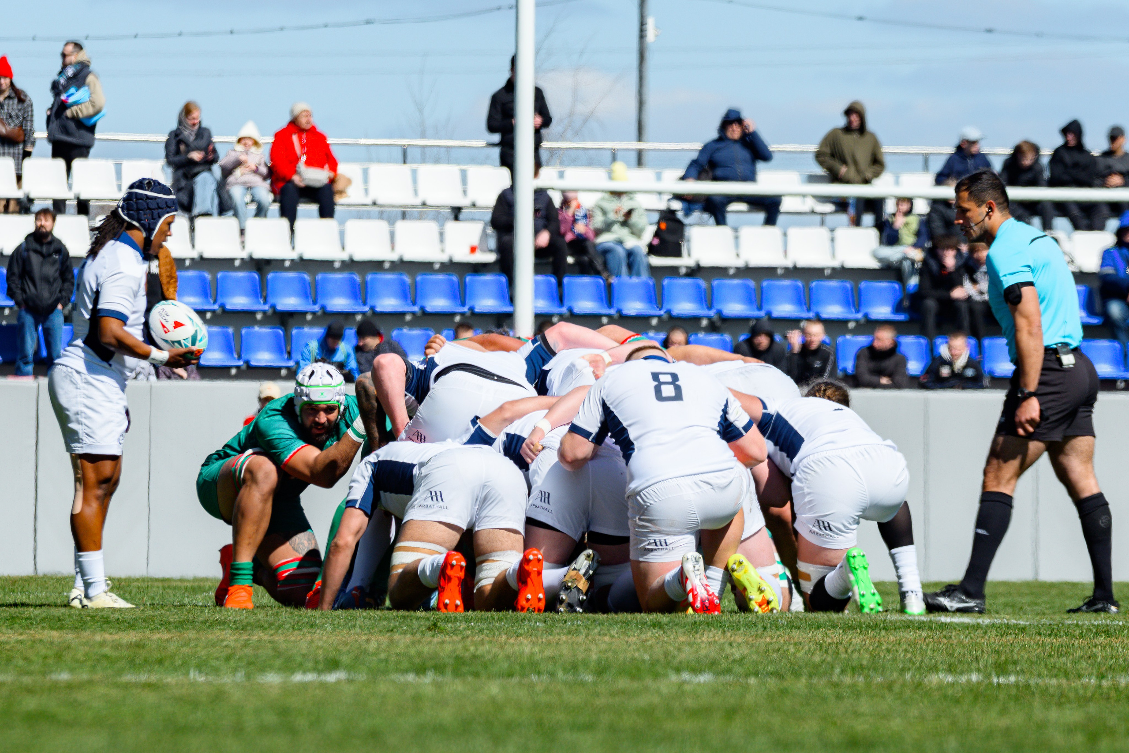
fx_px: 15094
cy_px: 439
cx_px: 527
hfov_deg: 4.3
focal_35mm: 481
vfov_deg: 2.9
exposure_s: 1/1000
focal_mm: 200
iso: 100
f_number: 5.6
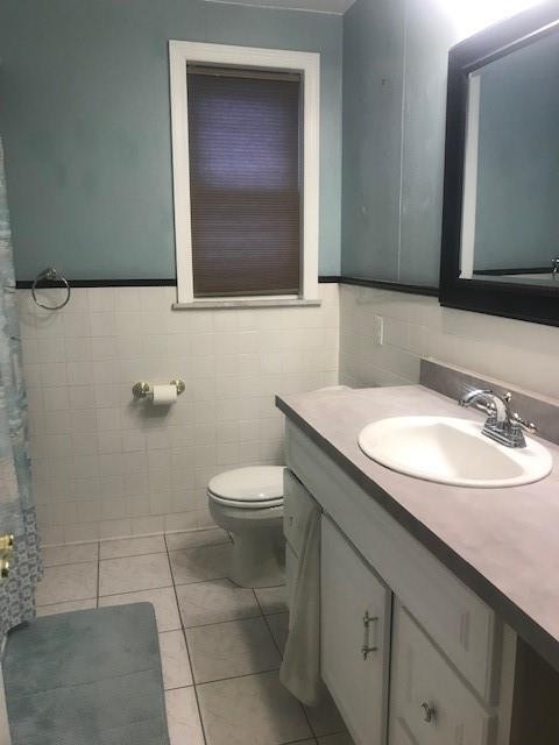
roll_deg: +1.0
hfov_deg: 49.7
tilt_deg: -10.8
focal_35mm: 28
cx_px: 280
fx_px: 603
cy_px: 372
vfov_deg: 63.4
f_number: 1.8
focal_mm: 3.99
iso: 32
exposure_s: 1/30
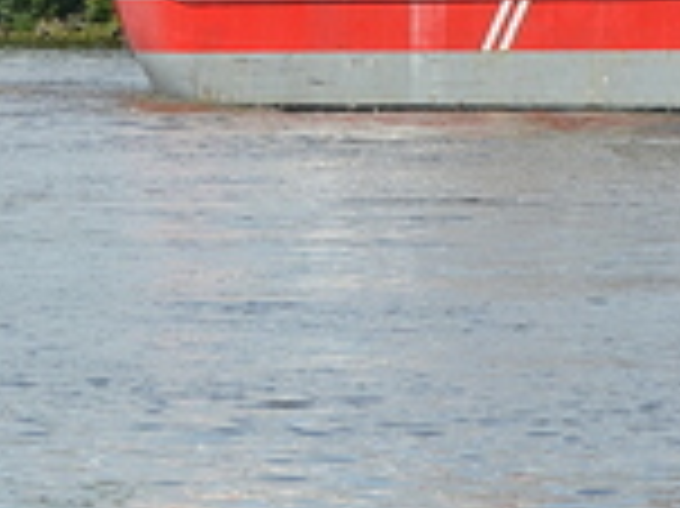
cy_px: -661
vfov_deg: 2.6
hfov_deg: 3.4
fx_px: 11238
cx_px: 1707
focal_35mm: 573
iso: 100
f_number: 9
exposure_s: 1/320
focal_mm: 75
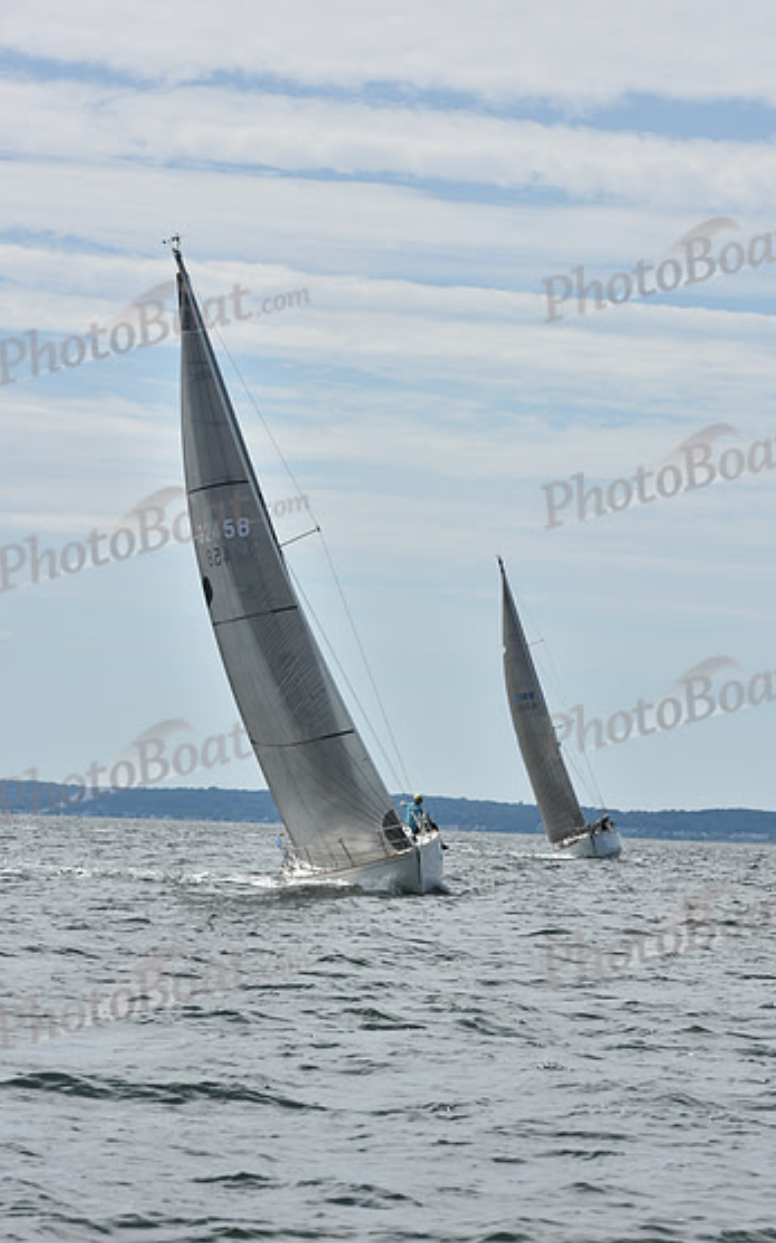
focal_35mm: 149
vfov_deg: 14.0
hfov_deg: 8.8
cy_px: 619
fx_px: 5047
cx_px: 426
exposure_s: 1/1000
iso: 320
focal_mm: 140
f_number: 13
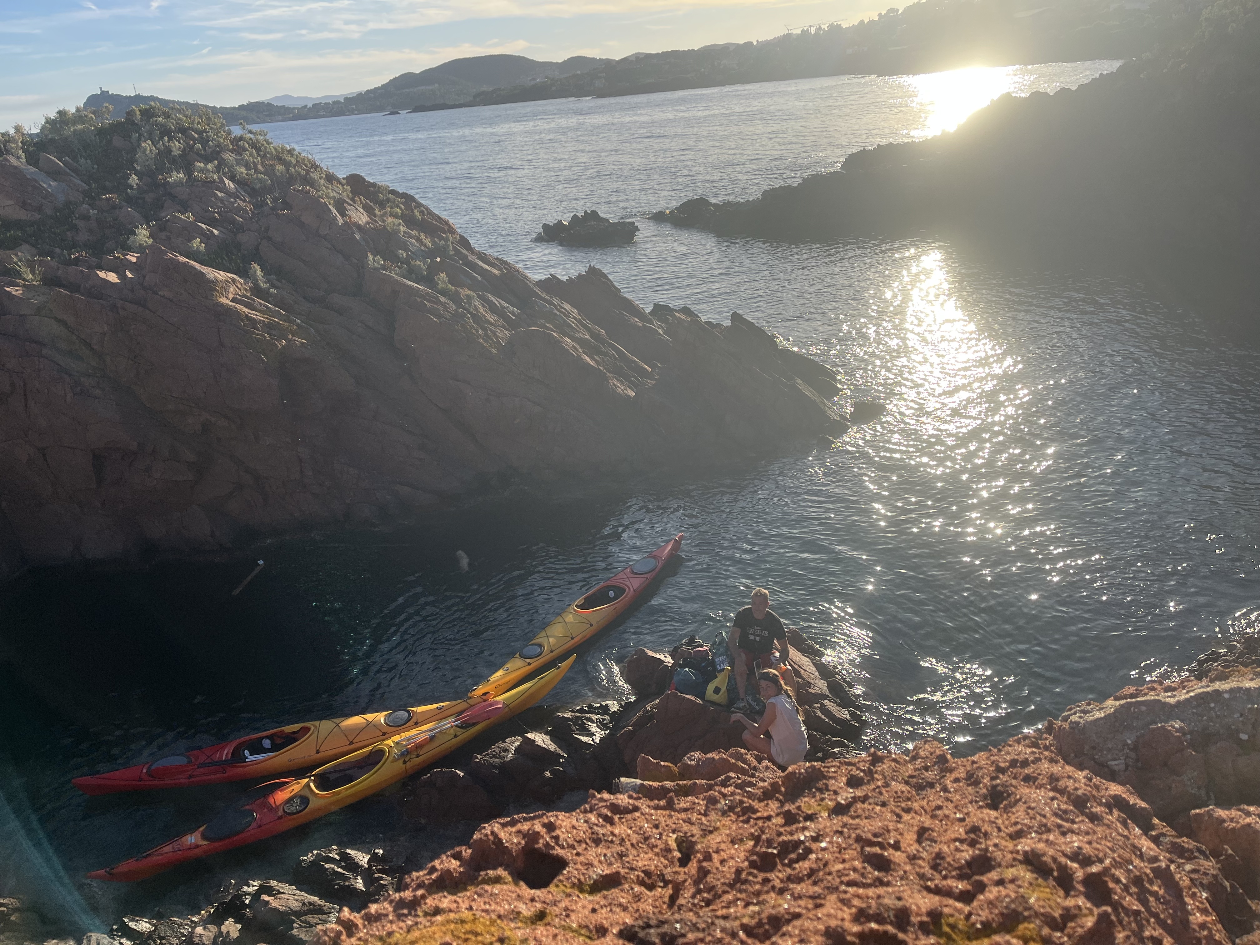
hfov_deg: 67.3
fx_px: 946
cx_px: 630
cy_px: 472
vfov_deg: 53.1
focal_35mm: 26
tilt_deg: -23.0
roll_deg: +6.1
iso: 50
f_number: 1.6
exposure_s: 1/2755
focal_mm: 5.1
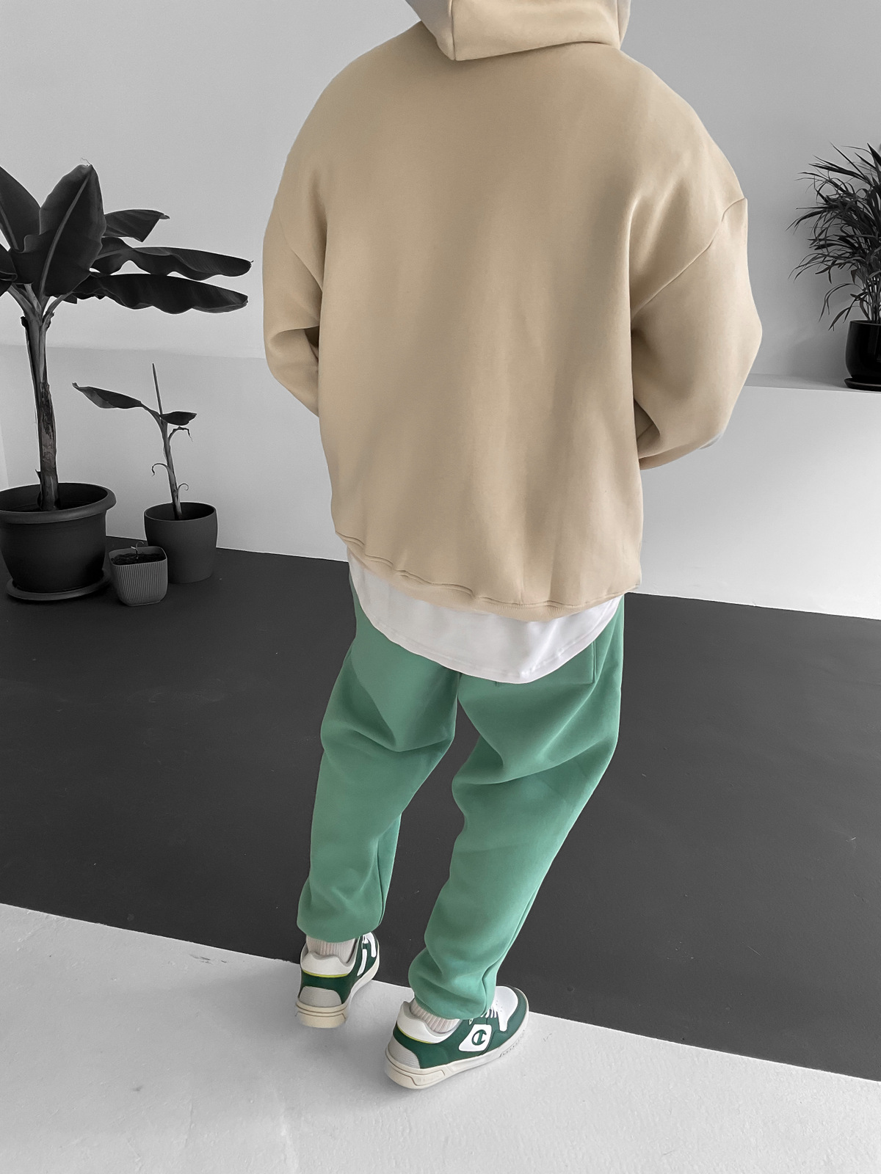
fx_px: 984
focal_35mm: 29
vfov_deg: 61.7
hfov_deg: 48.2
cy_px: 587
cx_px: 440
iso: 64
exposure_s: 1/120
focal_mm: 3
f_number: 1.8
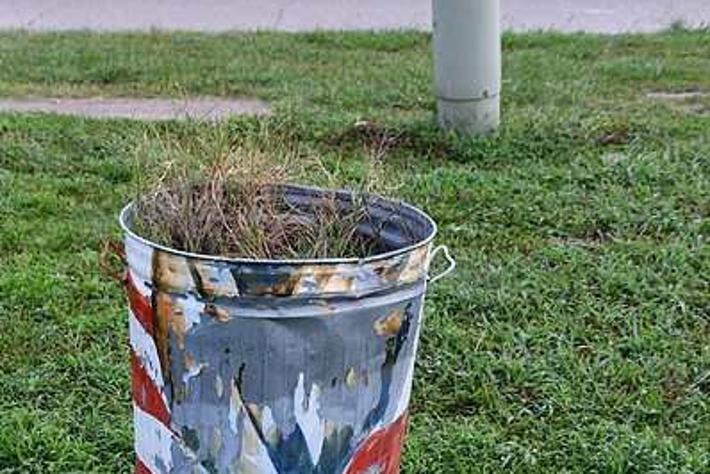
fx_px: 1322
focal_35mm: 67
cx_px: 318
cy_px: 282
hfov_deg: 30.0
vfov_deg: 20.3
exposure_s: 1/250
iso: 360
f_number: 5.6
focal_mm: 31
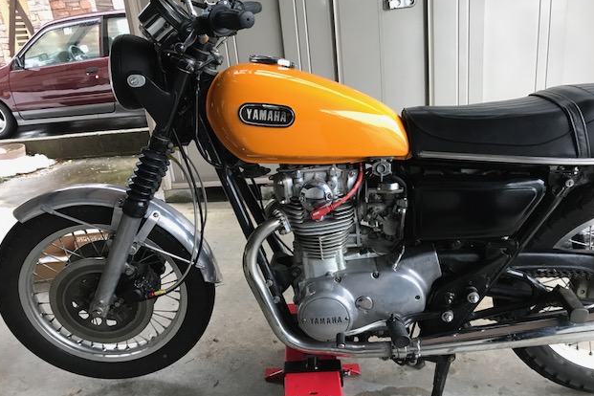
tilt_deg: -17.4
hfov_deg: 61.9
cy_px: 204
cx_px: 300
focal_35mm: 30
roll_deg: +5.3
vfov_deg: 43.6
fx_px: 495
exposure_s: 1/15
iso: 40
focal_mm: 3.99
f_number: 1.8
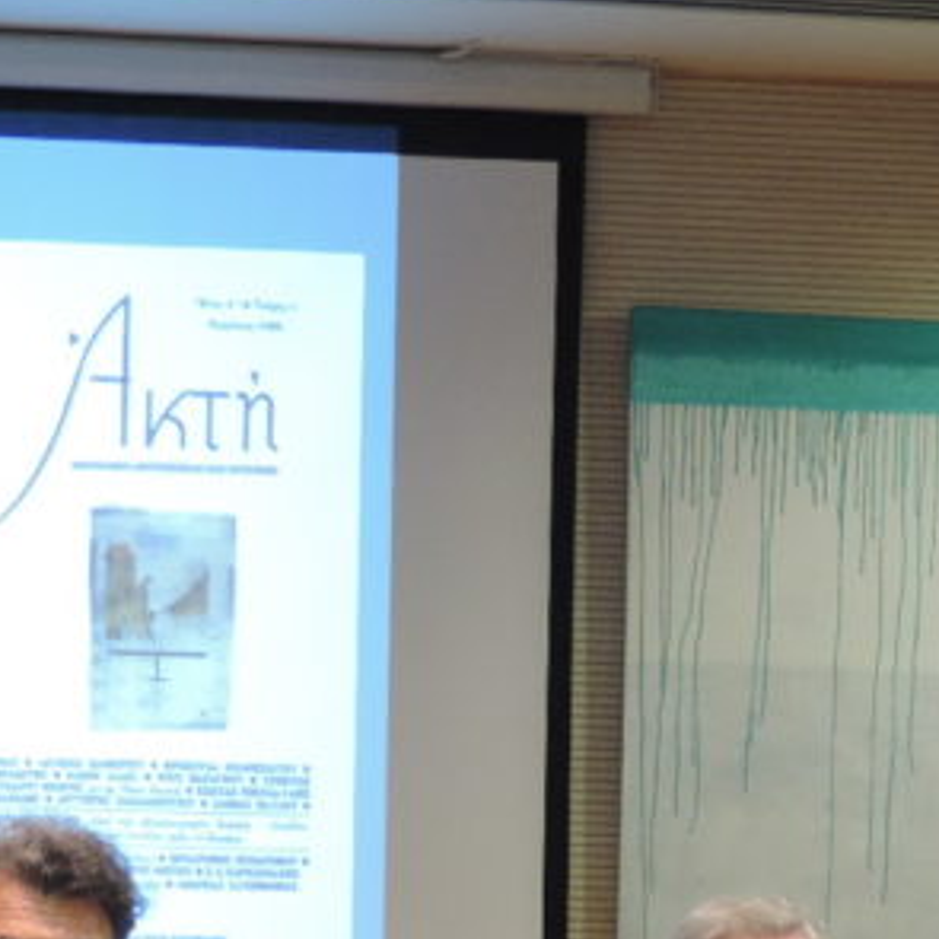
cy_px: 1073
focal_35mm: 132
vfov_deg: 12.9
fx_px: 4051
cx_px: 1041
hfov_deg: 13.0
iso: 400
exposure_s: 1/25
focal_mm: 7.6
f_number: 3.4
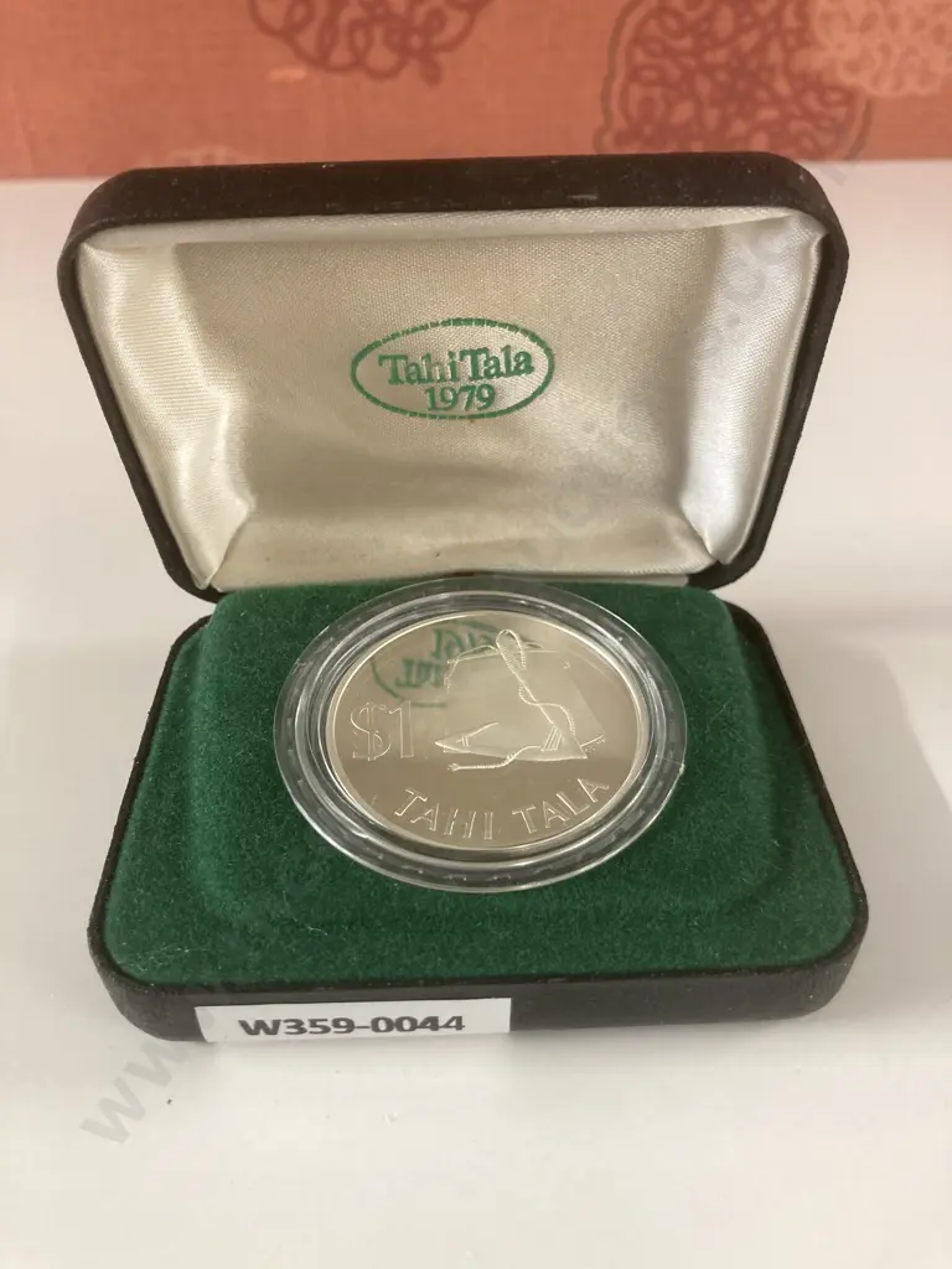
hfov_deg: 49.7
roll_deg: -0.8
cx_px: 476
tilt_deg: -37.9
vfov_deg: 63.4
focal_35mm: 28
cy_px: 634
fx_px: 1027
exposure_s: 1/50
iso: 200
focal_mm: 3.99
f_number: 1.8
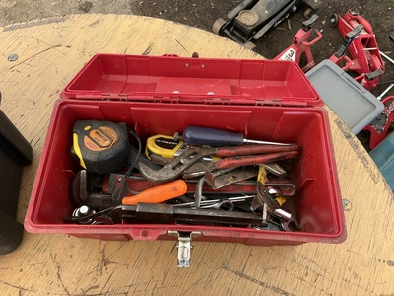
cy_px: 148
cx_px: 197
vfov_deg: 48.2
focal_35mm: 29
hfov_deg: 61.7
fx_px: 330
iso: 64
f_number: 1.8
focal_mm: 3
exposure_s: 1/121
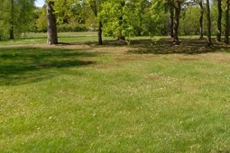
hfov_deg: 38.2
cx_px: 219
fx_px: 300
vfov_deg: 28.1
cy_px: 31
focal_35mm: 47
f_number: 4
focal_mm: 10
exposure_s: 1/900
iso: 200
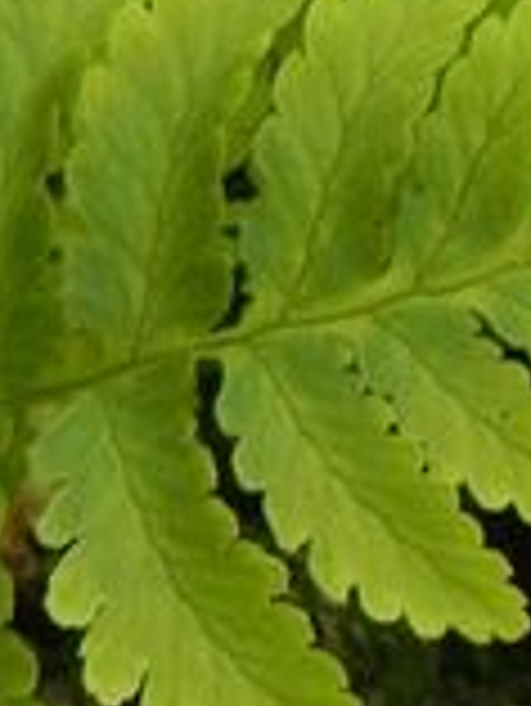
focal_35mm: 1719
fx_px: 35111
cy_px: -1075
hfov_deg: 0.9
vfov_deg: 1.2
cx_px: -508
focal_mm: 59.9
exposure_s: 1/40
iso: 160
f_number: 5
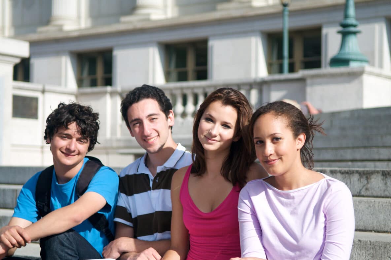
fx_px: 907
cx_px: 198
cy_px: 129
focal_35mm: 84
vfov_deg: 16.4
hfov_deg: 24.3
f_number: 3.2
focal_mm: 55
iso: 200
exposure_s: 1/4000
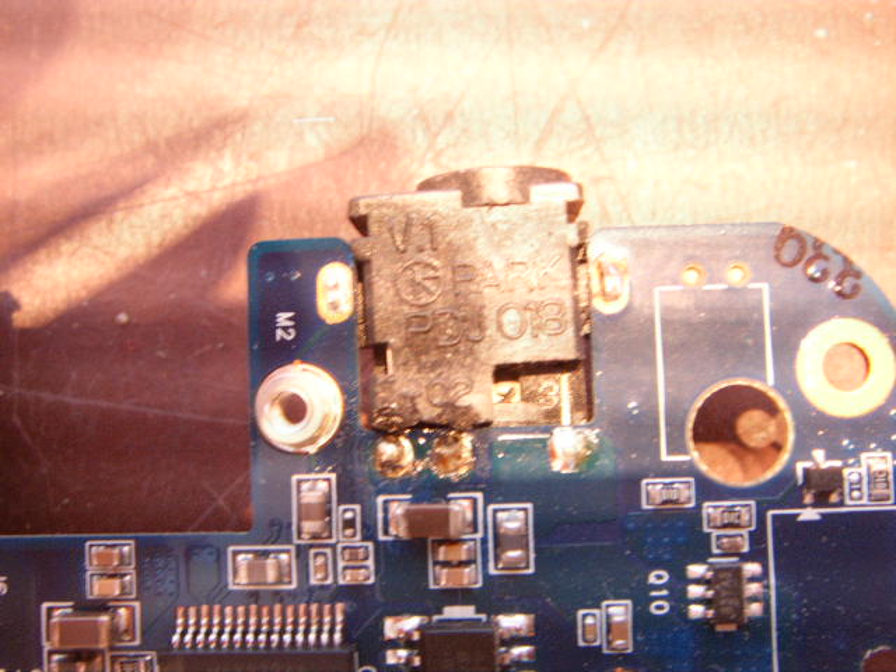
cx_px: 448
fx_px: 1009
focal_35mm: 39
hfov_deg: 47.9
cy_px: 336
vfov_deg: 36.8
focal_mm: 6.6
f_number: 3.5
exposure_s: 1/8
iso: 152
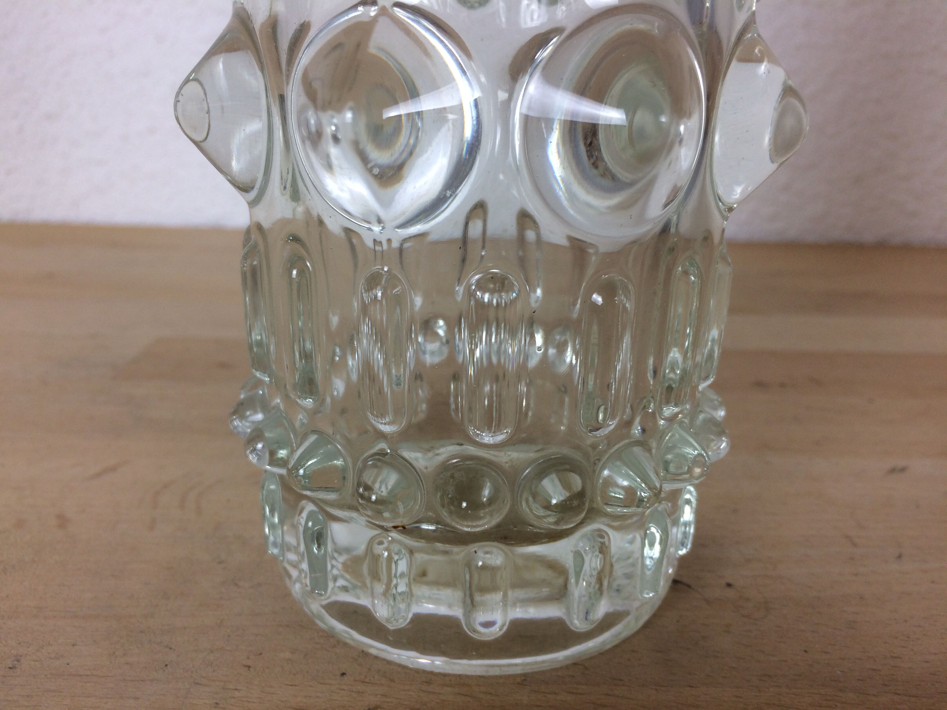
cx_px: 474
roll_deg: -1.4
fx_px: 793
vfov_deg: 48.2
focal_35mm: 29
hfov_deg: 61.7
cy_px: 355
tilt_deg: -18.1
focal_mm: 4.15
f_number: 2.2
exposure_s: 1/50
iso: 40
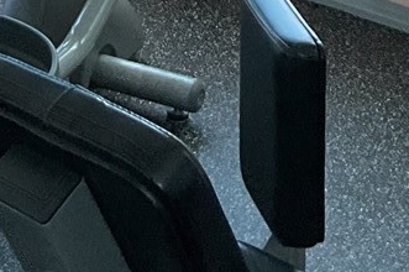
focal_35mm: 146
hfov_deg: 13.8
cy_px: -453
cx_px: -27
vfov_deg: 8.3
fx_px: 1657
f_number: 1.8
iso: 50
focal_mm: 3
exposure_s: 1/120
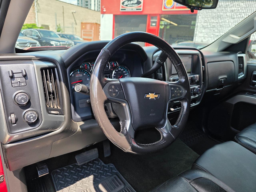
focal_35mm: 23
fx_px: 170
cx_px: 128
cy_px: 96
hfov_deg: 73.9
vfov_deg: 58.9
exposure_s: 1/192
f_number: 1.7
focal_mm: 6.3
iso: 16
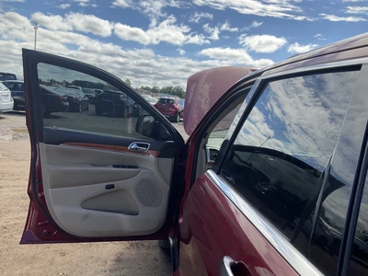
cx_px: 184
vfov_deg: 48.2
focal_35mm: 29
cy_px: 138
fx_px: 308
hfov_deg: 61.7
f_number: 1.8
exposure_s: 1/1279
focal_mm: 3
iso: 25
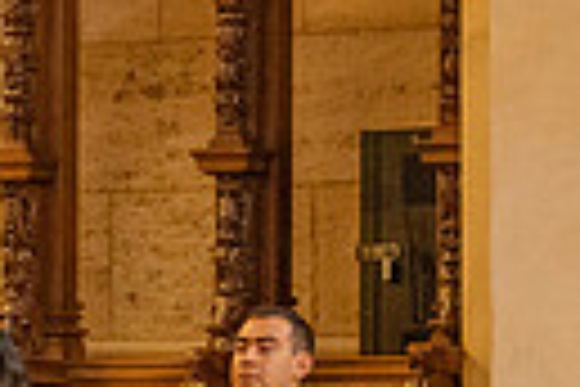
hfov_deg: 6.4
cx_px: -593
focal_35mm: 315
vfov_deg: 4.3
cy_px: 493
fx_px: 5075
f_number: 2.8
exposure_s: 1/200
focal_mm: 70
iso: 2000
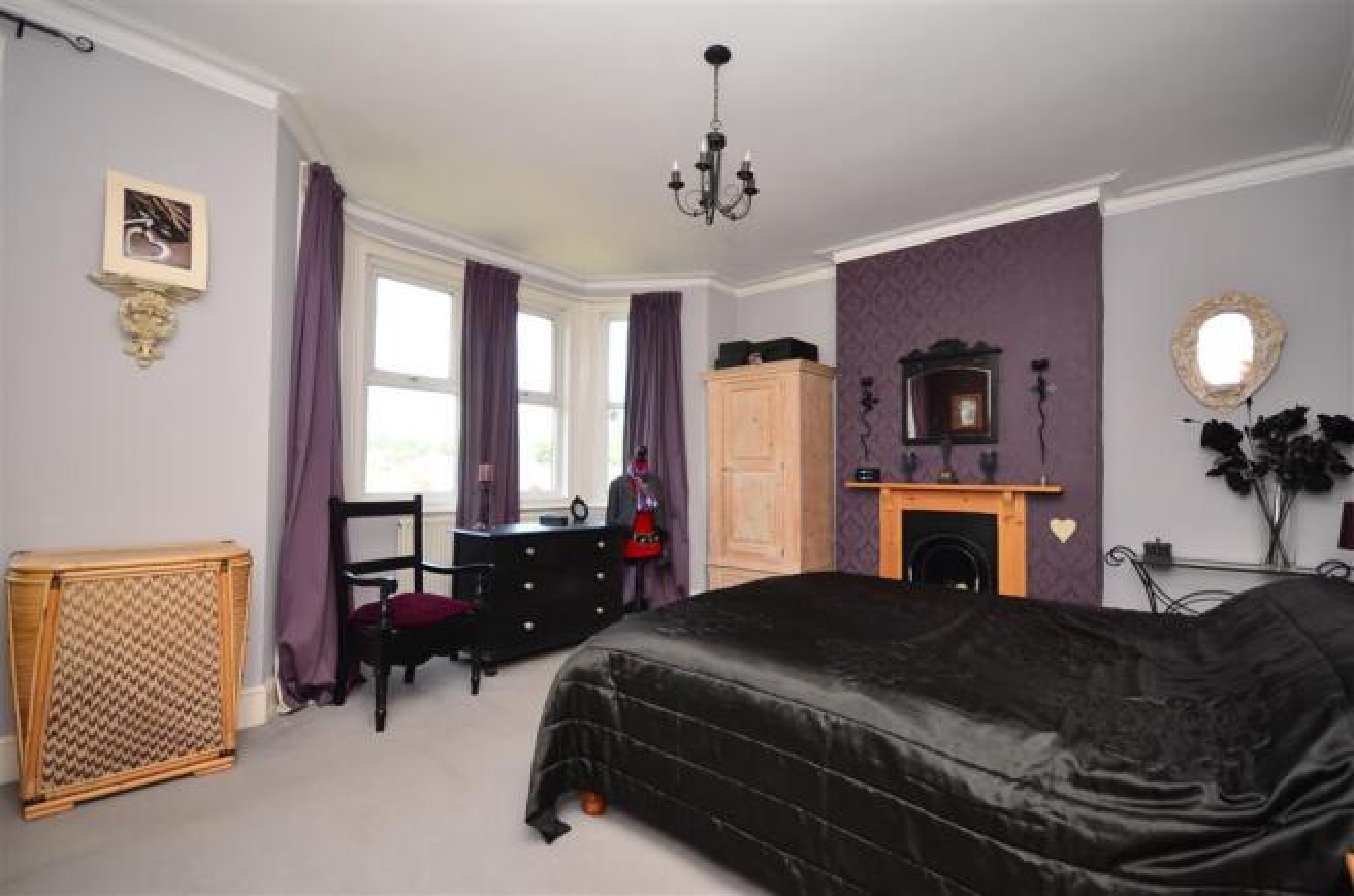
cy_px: 448
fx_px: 563
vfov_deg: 77.0
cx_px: 677
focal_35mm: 15
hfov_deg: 100.5
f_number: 5
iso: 200
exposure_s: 1/100
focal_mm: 10
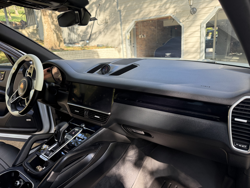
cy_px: 94
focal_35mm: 24
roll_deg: +3.9
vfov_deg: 56.8
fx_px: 173
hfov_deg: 71.6
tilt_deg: -14.2
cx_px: 125
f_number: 1.78
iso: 160
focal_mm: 6.76
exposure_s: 1/231
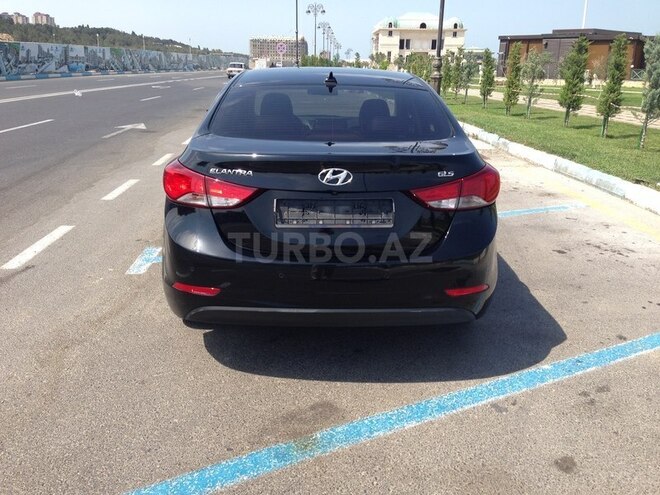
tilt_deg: -17.5
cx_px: 330
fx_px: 629
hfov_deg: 55.4
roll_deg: -1.2
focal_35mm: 33
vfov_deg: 42.9
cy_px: 248
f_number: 2.4
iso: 50
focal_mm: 4.12
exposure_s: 1/985
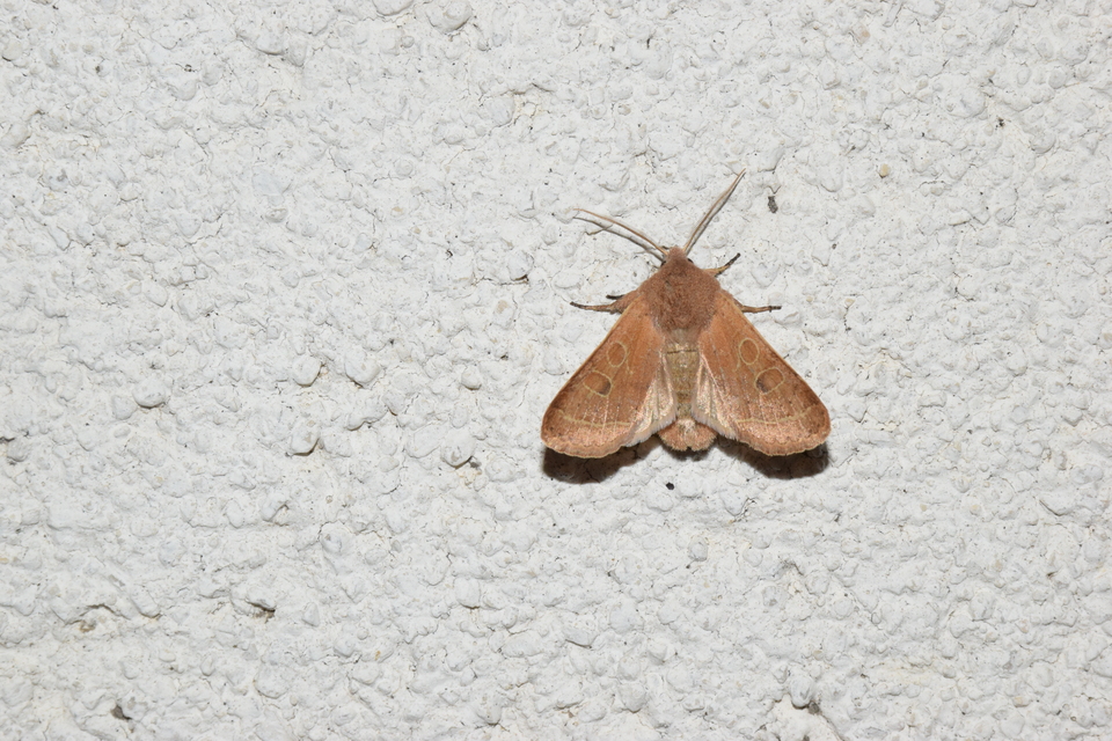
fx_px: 6486
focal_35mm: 210
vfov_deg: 6.5
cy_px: 370
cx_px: 556
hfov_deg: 9.8
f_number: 20
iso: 1250
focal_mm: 140
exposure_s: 1/60
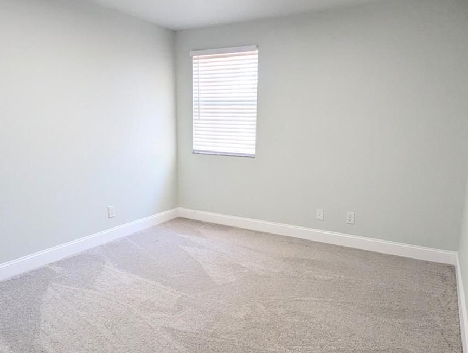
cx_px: 226
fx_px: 325
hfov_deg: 71.5
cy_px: 188
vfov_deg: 56.9
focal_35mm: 24
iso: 111
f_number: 2.2
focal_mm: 1.95
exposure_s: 1/60
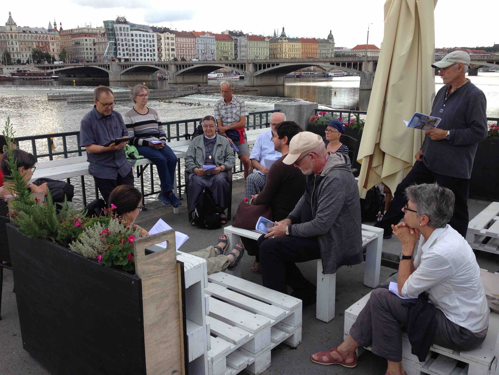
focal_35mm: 33
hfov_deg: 55.4
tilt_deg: -14.6
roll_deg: +0.6
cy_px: 188
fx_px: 476
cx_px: 250
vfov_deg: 42.9
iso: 50
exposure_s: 1/497
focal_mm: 4.12
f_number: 2.4
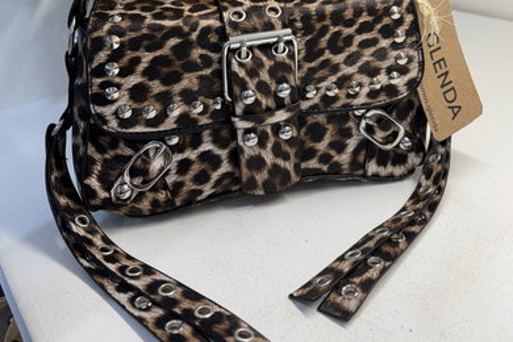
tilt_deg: -16.1
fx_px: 527
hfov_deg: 51.9
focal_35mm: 37
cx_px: 260
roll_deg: +3.9
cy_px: 28
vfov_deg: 33.8
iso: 64
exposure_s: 1/100
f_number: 1.6
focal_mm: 5.96
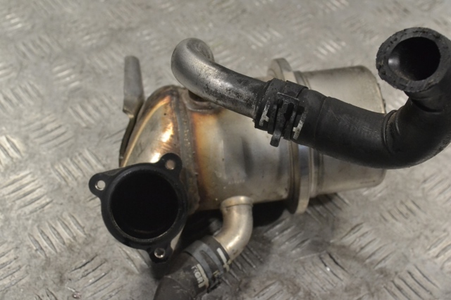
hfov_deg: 35.1
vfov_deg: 23.8
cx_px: 226
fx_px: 714
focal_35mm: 57
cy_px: 150
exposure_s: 1/320
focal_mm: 38
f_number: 9
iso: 3200
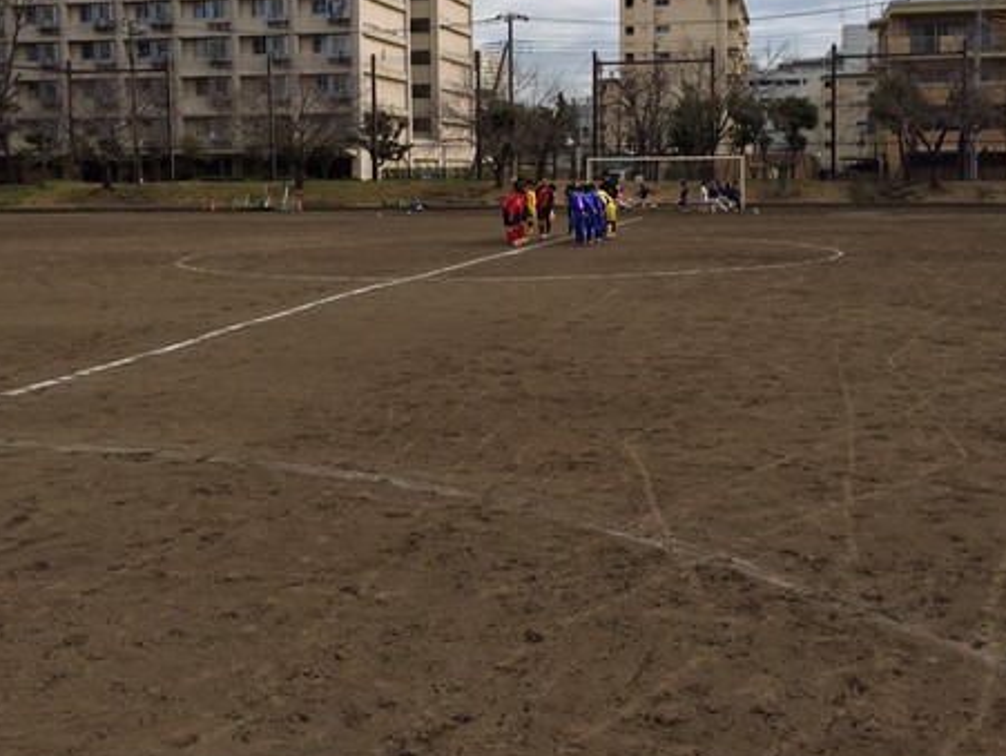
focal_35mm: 44
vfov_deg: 32.7
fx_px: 1280
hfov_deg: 42.9
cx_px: 542
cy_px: 269
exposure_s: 1/2283
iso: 32
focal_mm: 4.12
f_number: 2.2
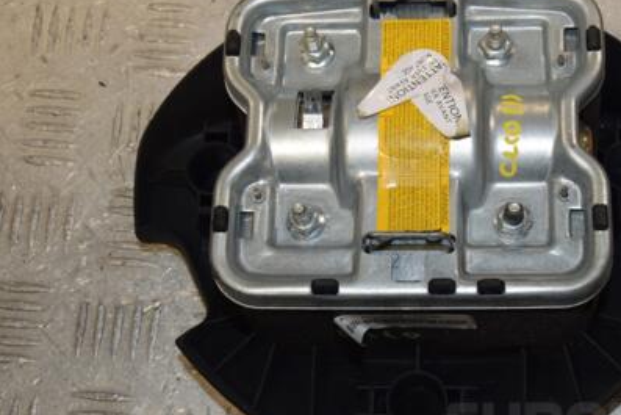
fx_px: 1329
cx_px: 418
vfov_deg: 17.7
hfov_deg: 26.2
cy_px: 218
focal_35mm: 77
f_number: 10
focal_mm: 34
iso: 800
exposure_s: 1/200
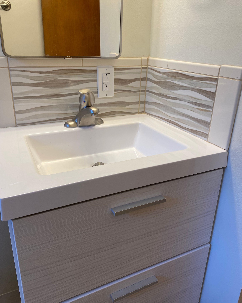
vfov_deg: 62.2
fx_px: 251
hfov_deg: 51.5
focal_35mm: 28
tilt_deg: -21.1
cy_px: 149
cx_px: 122
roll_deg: -1.0
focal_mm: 4.25
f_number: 1.8
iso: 64
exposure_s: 1/60
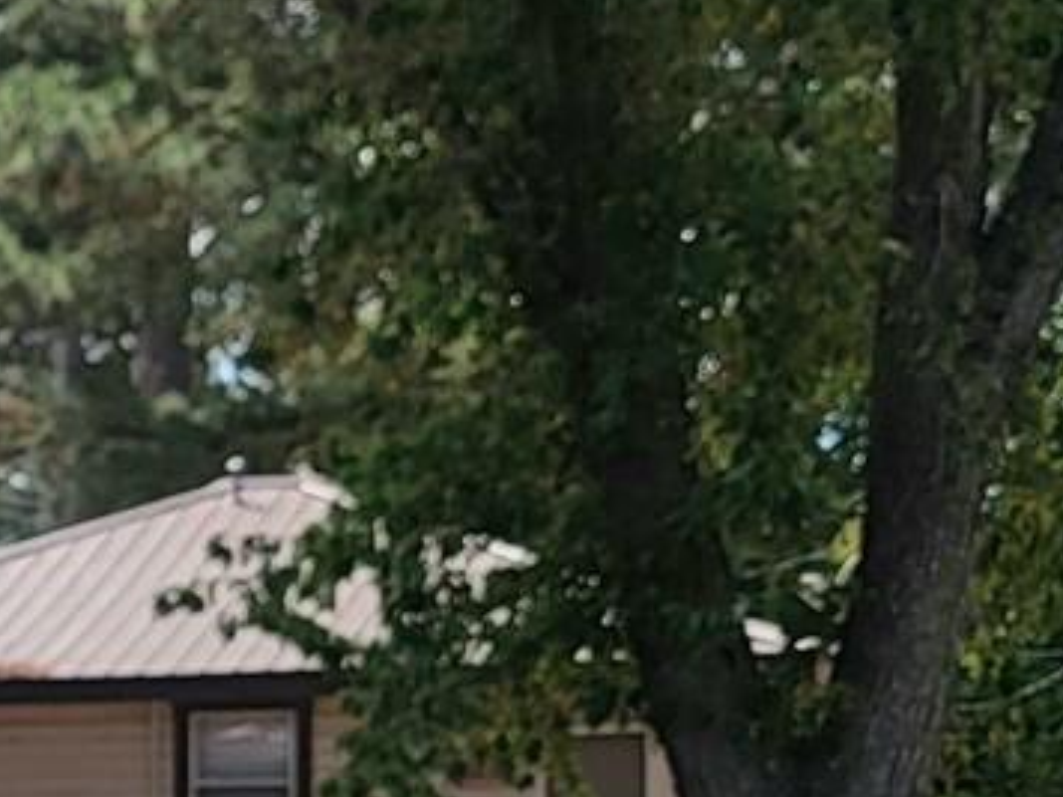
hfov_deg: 13.8
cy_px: 1066
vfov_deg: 10.5
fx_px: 4238
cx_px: -302
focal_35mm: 138
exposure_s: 1/526
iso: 16
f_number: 1.8
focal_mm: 6.7
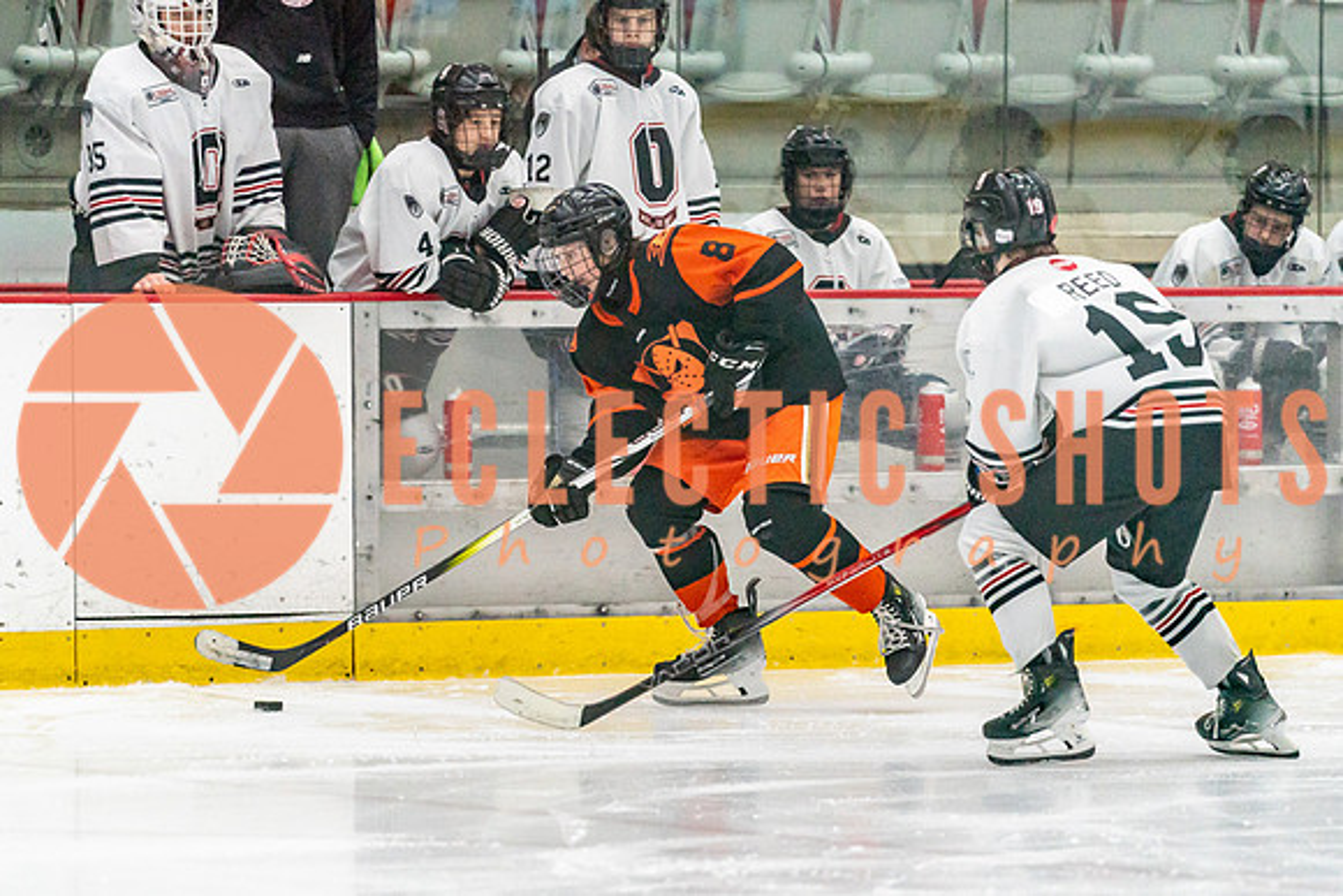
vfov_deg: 4.7
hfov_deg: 7.0
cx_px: 570
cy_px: 570
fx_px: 10991
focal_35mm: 295
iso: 3200
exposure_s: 1/1250
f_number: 2.8
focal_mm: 200
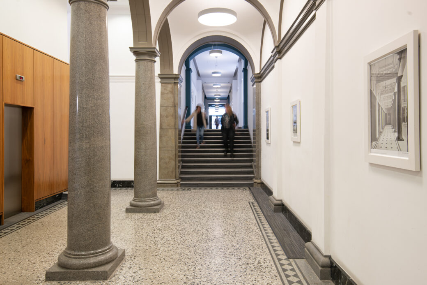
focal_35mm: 27
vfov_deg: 47.9
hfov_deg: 67.4
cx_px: 214
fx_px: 320
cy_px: 142
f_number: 8
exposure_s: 1/2
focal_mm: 27
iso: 100
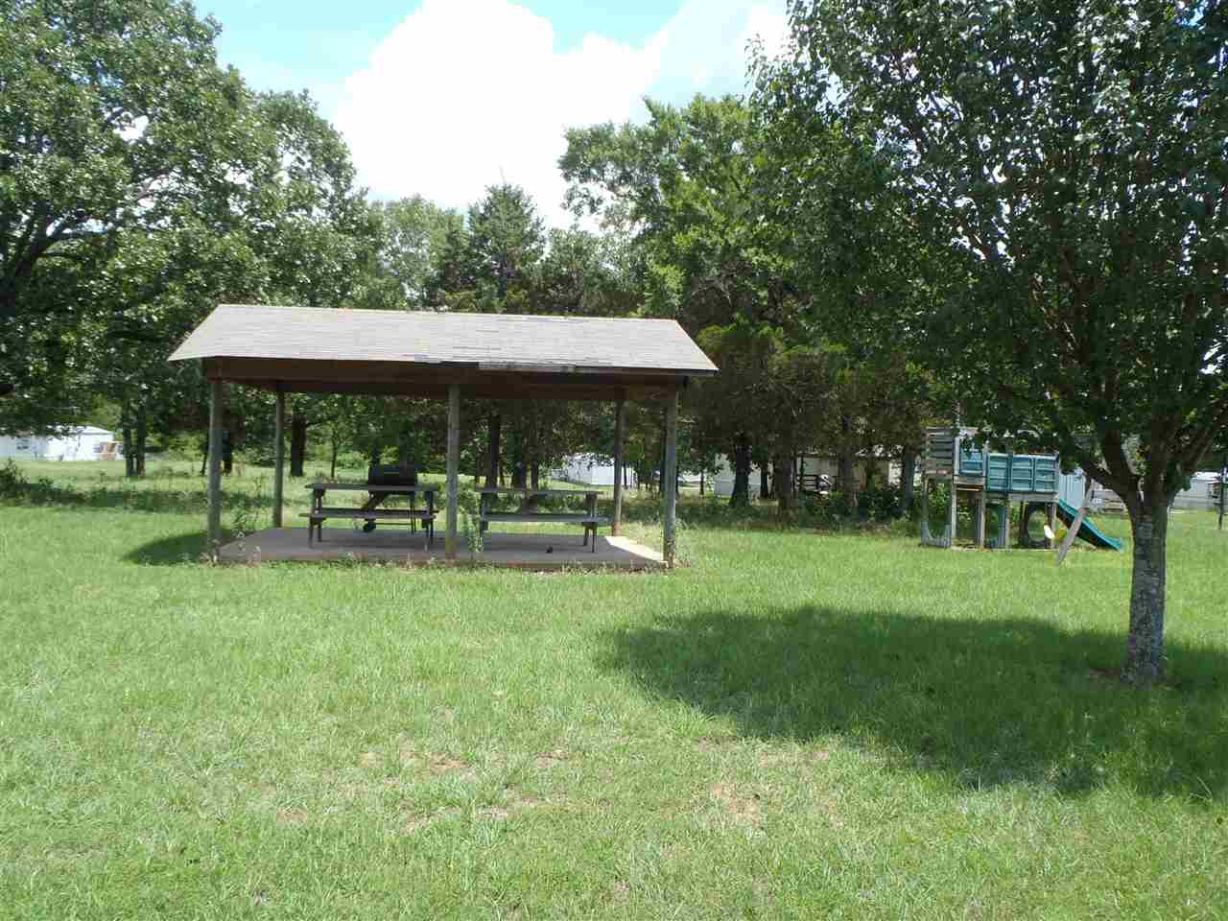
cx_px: 614
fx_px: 993
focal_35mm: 28
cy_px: 460
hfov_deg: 63.4
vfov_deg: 49.7
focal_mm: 5
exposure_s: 1/250
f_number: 3.9
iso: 80
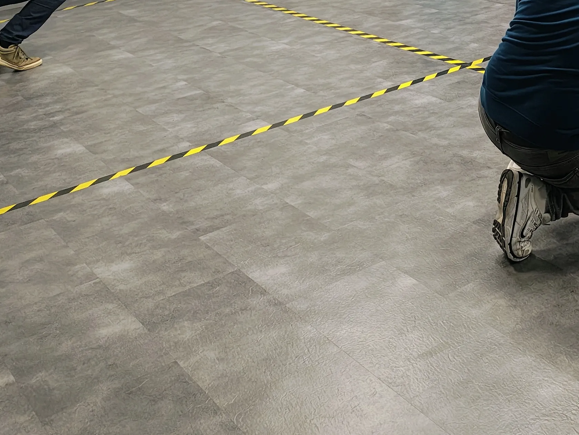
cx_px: 617
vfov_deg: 24.2
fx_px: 937
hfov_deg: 31.0
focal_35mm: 56
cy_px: -55
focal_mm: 6.57
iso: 1275
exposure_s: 1/100
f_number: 1.6
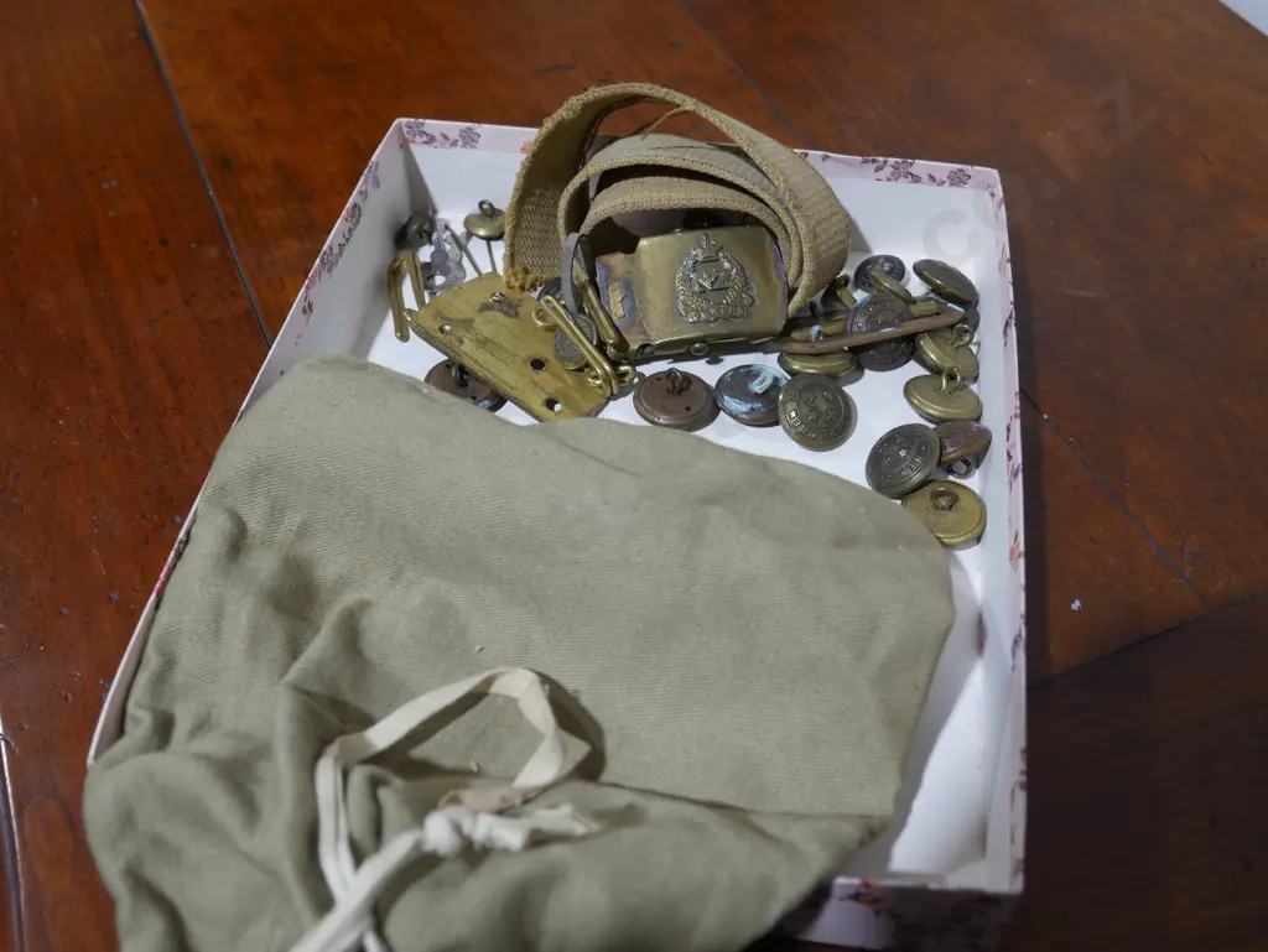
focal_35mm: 40
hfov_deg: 46.8
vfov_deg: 36.0
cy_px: 476
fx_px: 1466
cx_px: 634
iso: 400
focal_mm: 20
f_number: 4.4
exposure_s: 1/60
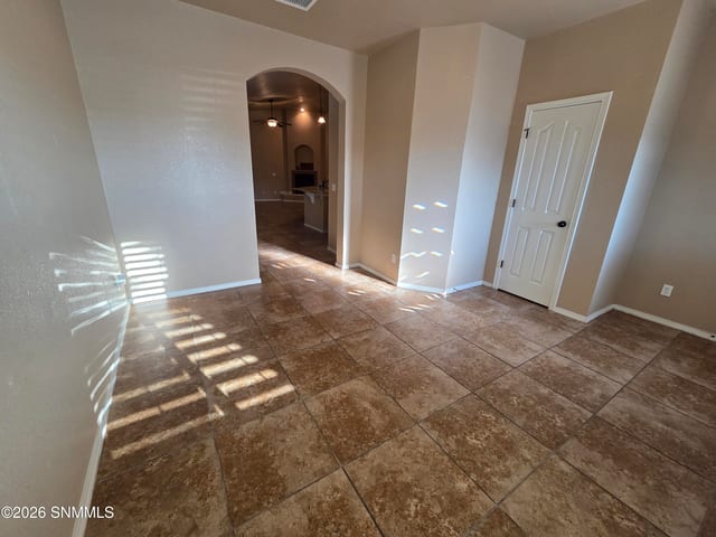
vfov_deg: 89.9
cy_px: 268
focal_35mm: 13
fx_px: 269
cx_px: 358
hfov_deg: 106.2
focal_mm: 2.2
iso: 100
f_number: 2.2
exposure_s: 1/60
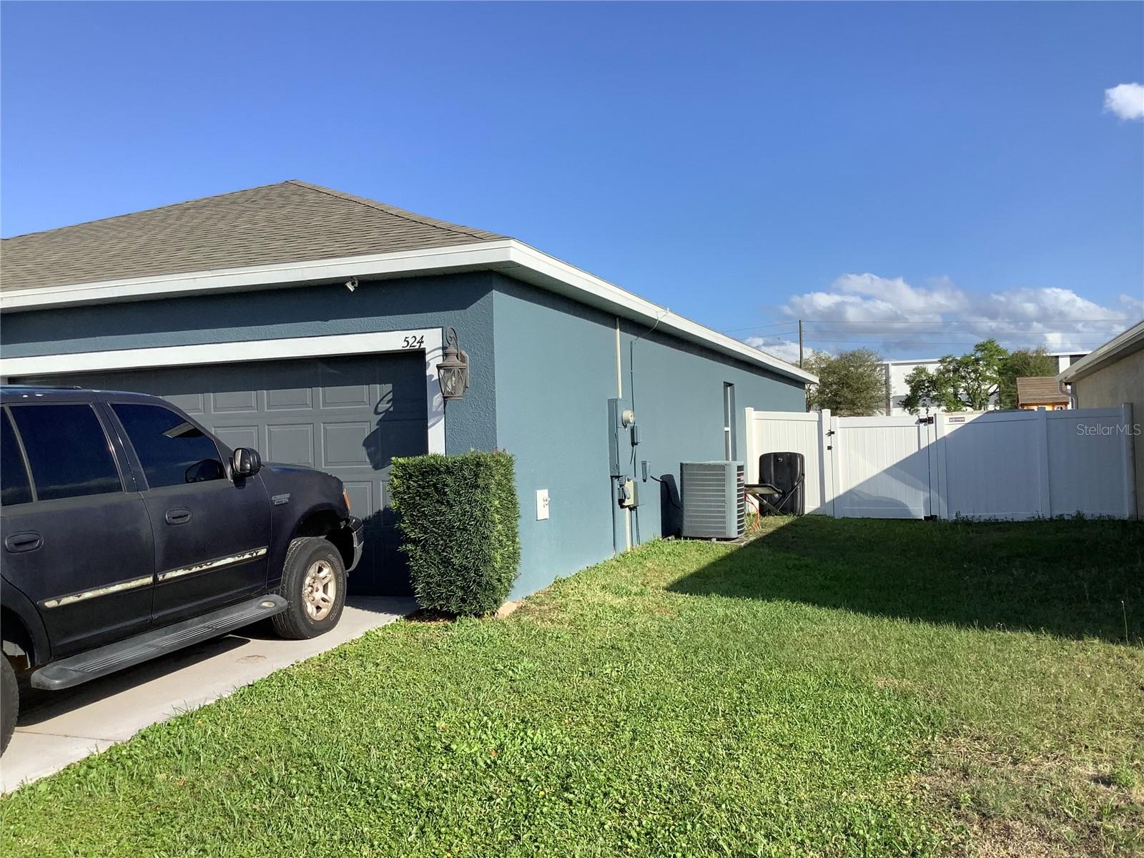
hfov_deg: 58.4
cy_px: 429
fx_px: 1024
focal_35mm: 31
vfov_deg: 45.4
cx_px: 572
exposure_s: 1/1381
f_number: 2.4
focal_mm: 3.3
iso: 25
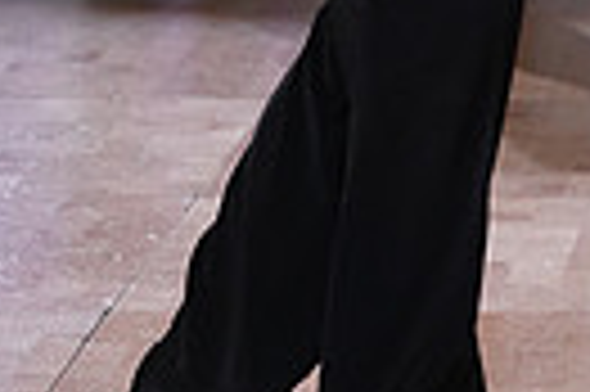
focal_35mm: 466
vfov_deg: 2.9
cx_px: 799
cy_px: -401
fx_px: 7628
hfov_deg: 4.4
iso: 1600
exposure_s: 1/250
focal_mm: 105
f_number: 4.5
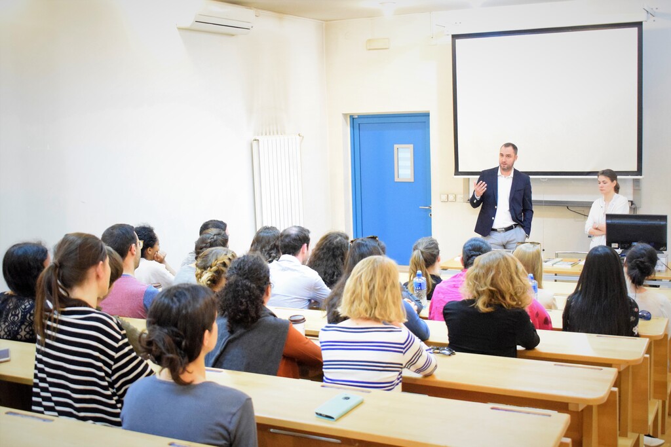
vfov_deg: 31.9
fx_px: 783
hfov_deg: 46.4
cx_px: 336
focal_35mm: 42
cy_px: 224
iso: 8000
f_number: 4.2
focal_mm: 28
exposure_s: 1/100
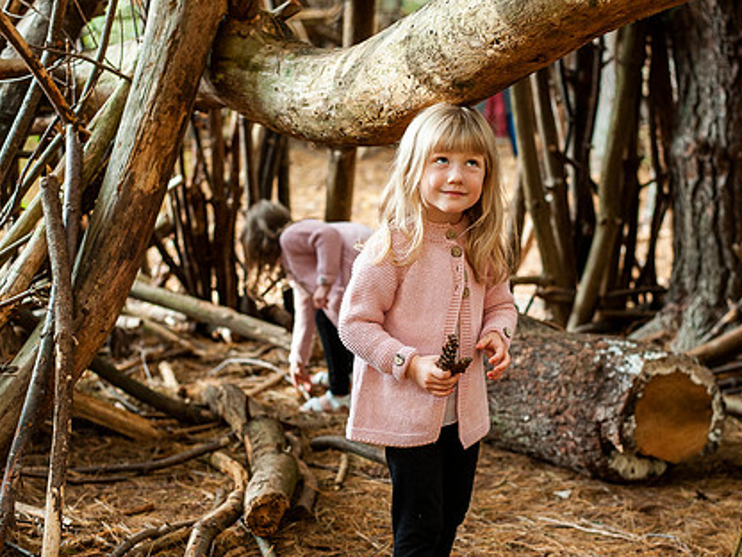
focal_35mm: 67
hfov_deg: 29.0
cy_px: 300
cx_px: 400
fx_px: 1436
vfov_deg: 21.9
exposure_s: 1/200
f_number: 3.2
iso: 1000
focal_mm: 50
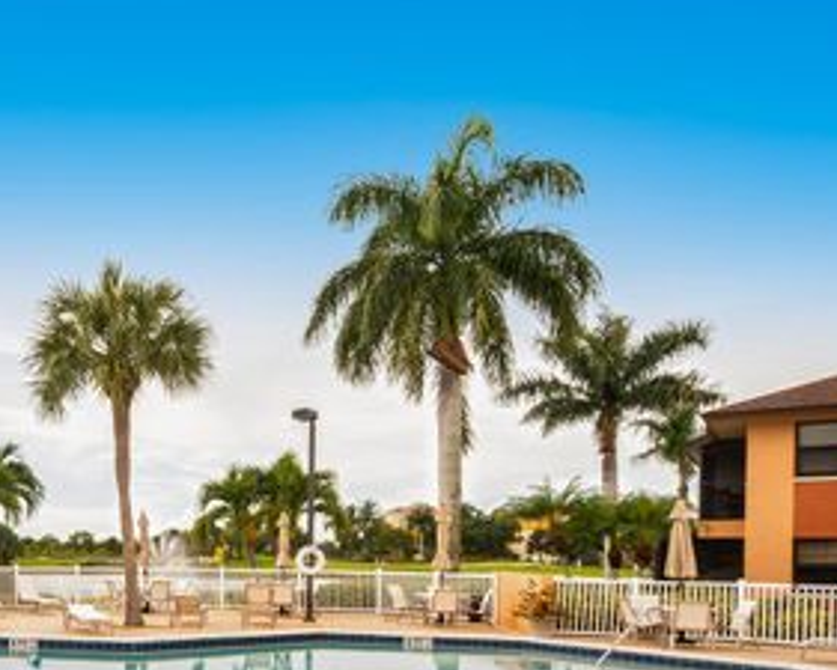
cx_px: 95
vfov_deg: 48.2
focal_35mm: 30
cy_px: 406
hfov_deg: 52.2
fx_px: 743
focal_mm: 12
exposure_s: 1/160
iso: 200
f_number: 11
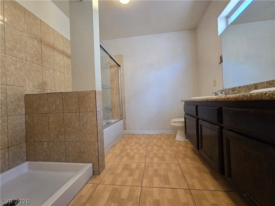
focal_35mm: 13
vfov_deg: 89.9
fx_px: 103
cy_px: 103
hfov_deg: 106.2
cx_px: 138
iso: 160
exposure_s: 1/60
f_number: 2.2
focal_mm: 2.2
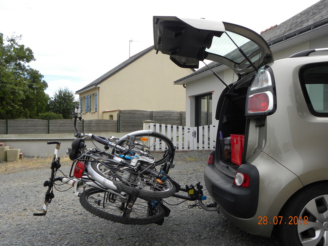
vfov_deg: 42.9
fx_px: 313
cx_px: 164
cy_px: 123
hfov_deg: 55.4
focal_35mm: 33
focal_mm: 5.9
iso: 64
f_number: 4
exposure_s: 1/250
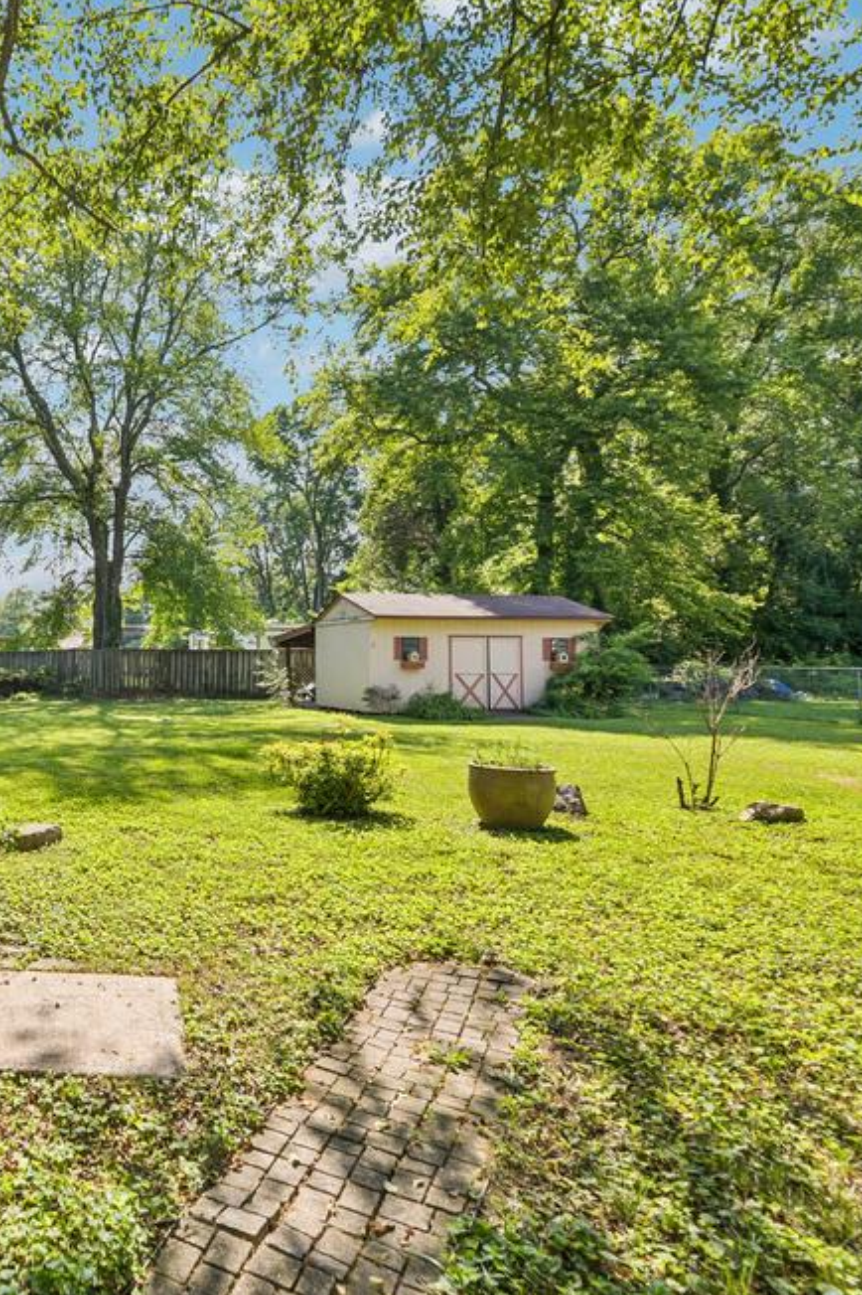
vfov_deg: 78.6
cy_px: 631
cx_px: 60
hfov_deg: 49.7
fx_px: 791
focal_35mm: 22
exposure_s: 1/160
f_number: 8
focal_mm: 14
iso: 100
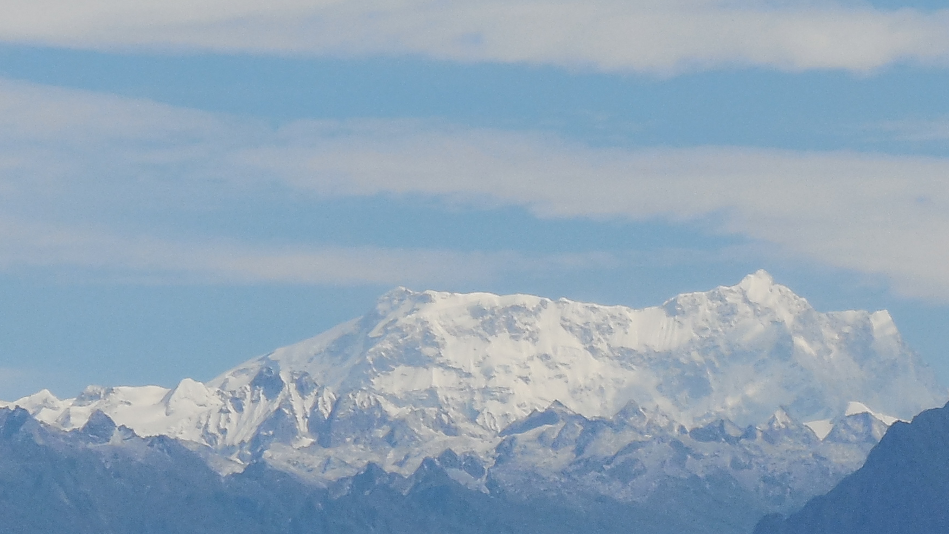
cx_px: 839
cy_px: 128
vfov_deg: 2.2
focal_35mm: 554
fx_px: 13941
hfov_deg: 3.9
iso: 125
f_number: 5.5
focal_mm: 34.4
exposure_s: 1/1250
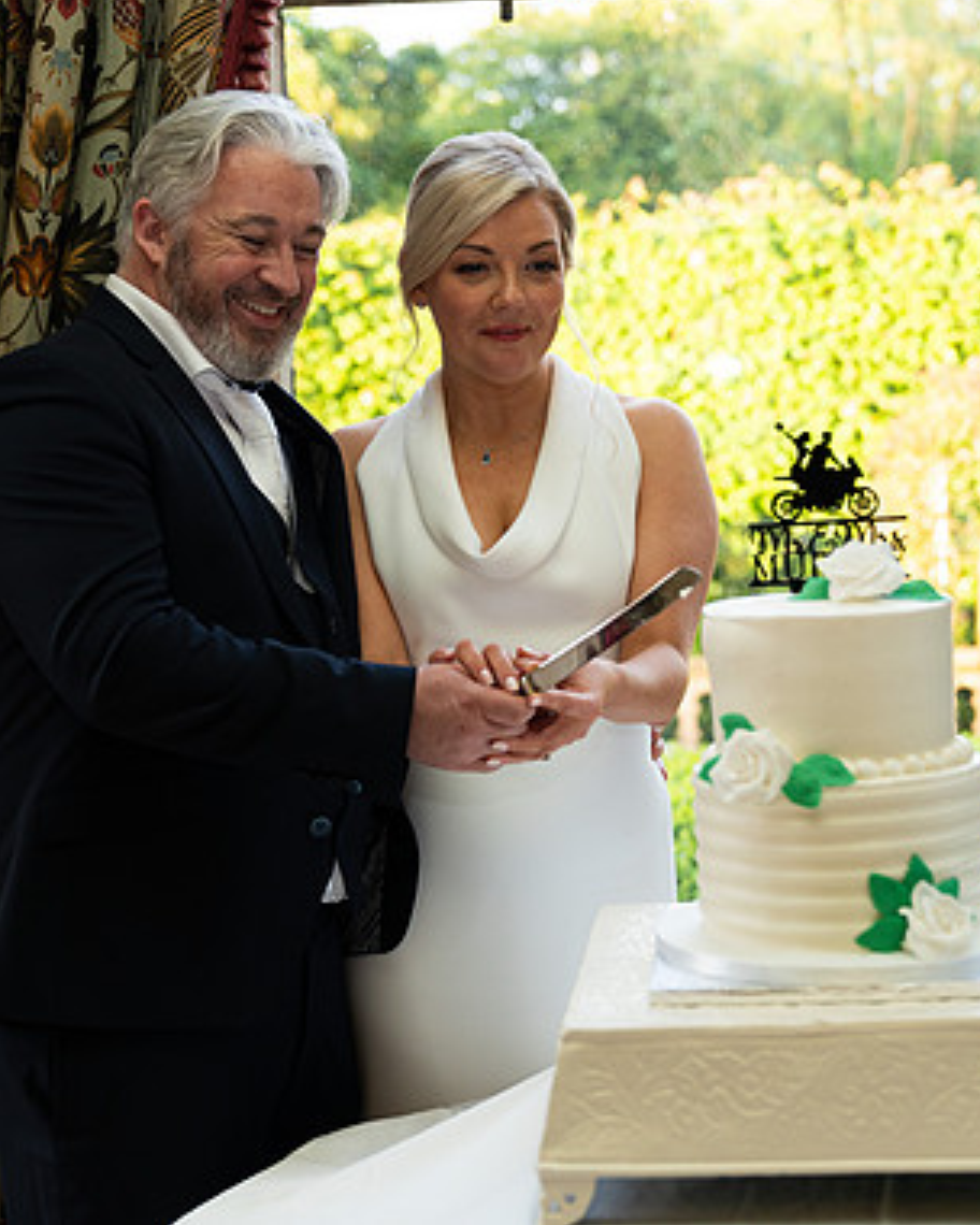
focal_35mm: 63
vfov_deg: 30.0
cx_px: 571
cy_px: 604
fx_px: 2284
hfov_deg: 24.2
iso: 800
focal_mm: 44
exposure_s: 1/200
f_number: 2.8
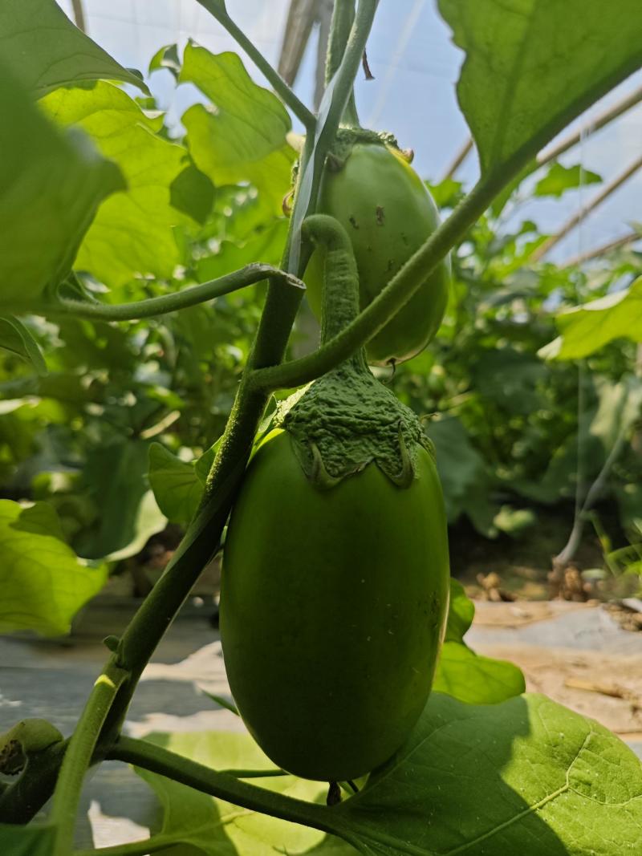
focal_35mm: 24
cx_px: 321
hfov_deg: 56.8
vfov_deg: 71.6
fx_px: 594
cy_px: 428
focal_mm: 5.84
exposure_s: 1/5000
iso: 50
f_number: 1.6
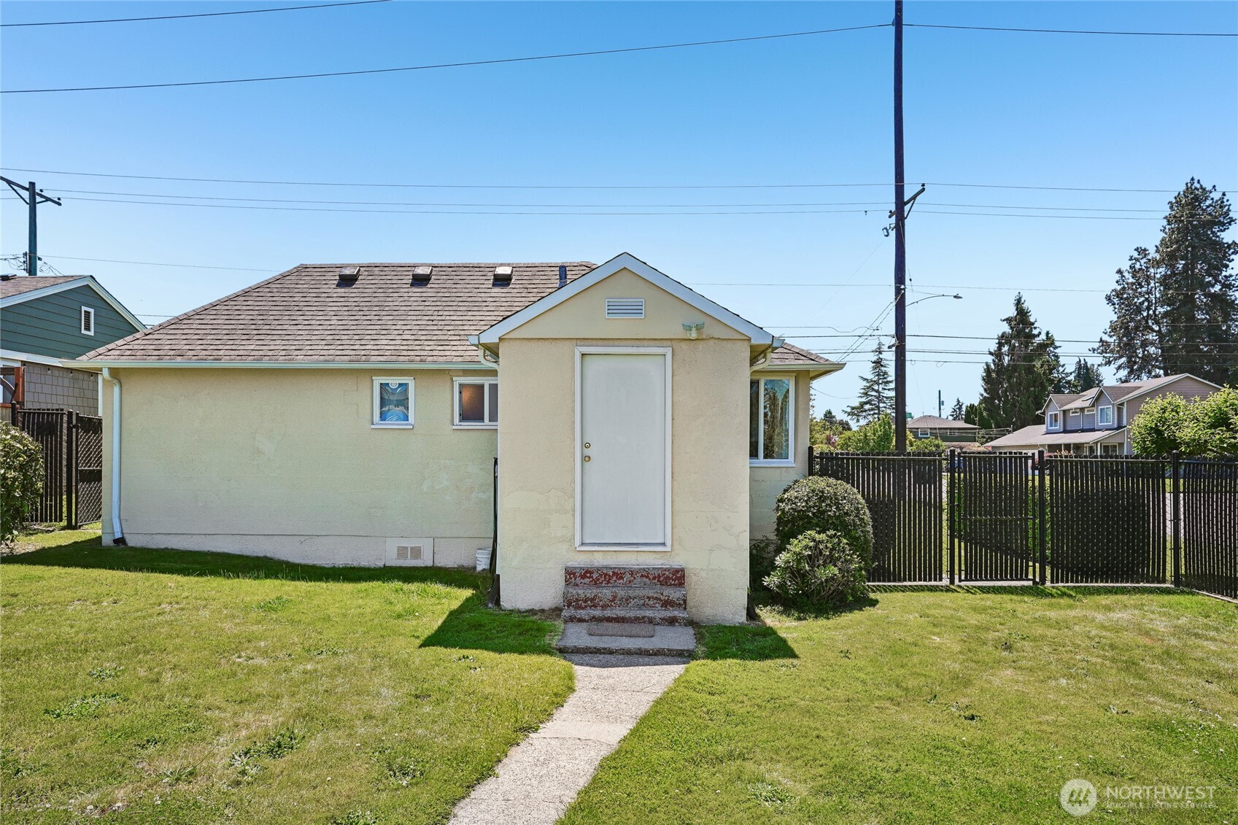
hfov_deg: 76.1
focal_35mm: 23
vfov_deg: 55.1
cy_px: 412
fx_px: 791
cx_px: 619
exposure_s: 1/200
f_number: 8
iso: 100
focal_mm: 23
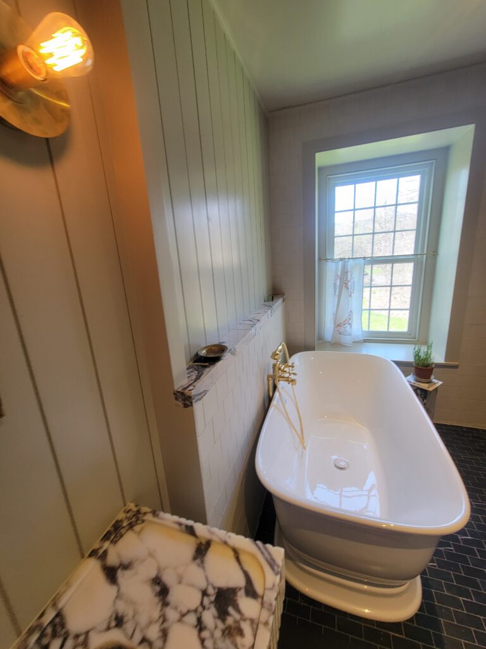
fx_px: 243
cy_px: 324
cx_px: 243
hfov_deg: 89.9
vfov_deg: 106.2
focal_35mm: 13
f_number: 2.2
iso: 100
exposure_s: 1/50
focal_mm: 2.2
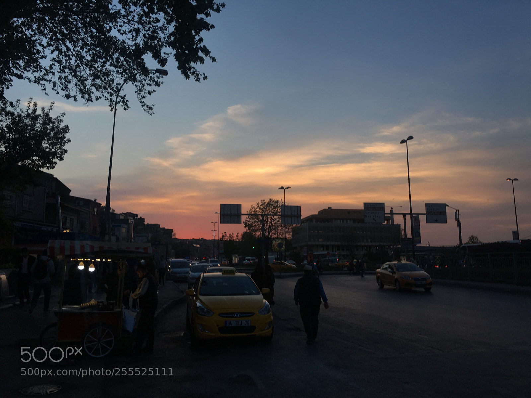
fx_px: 445
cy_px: 199
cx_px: 266
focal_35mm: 29
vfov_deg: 48.2
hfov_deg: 61.7
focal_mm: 4.15
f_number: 2.2
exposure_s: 1/227
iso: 25
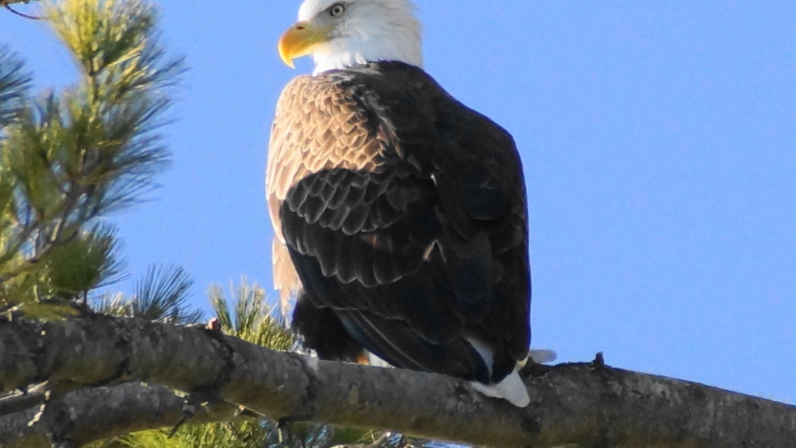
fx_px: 8423
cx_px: 400
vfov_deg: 3.0
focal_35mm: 399
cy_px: 198
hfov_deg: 5.4
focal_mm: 250
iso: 640
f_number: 6.3
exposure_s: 1/400
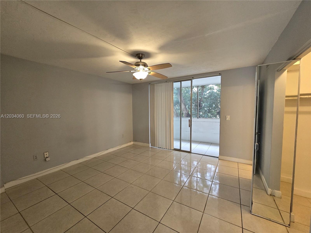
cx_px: 156
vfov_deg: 89.9
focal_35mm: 13
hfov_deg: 106.2
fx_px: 117
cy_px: 116
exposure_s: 1/60
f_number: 2.2
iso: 250
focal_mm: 2.2
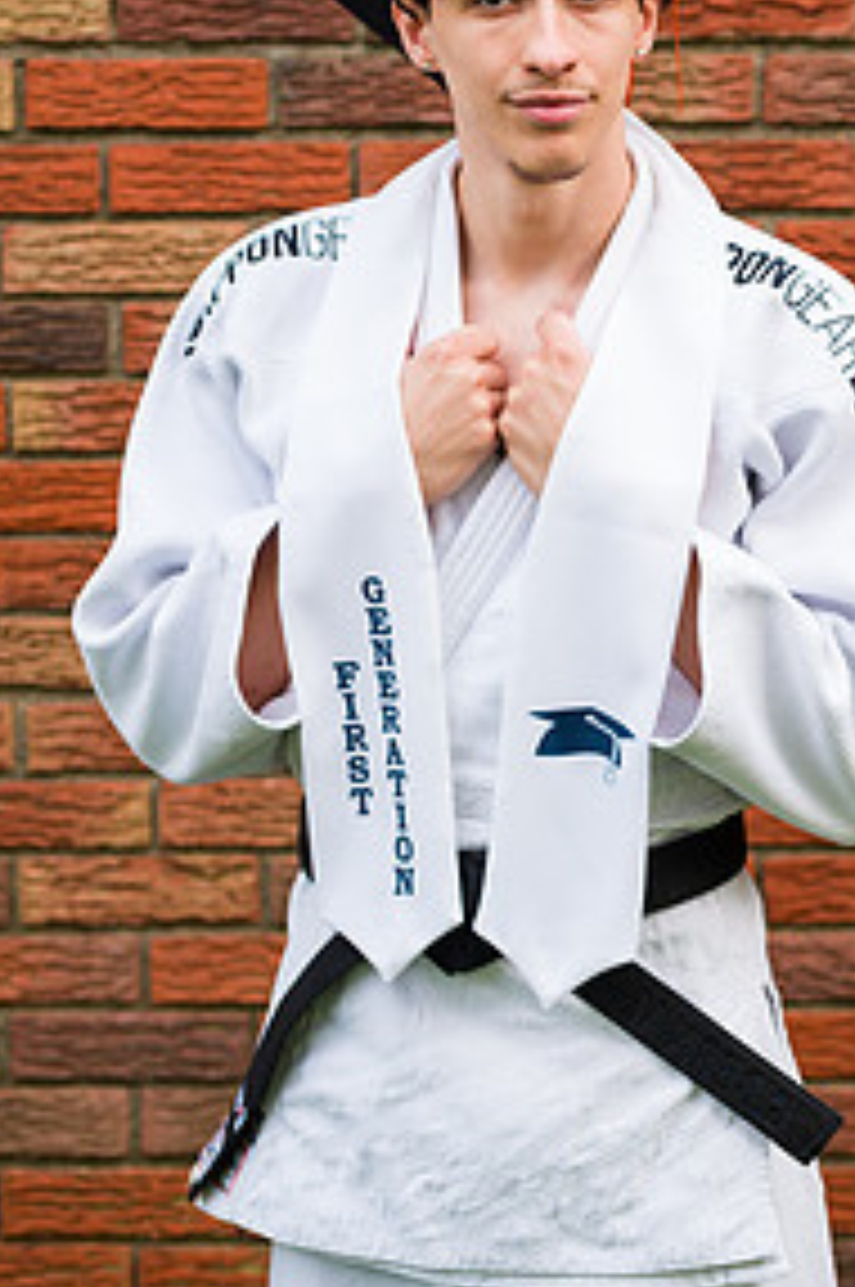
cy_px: 423
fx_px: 5892
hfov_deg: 8.3
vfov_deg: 12.4
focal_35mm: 165
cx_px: 646
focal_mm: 105
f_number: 3.2
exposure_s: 1/640
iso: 200
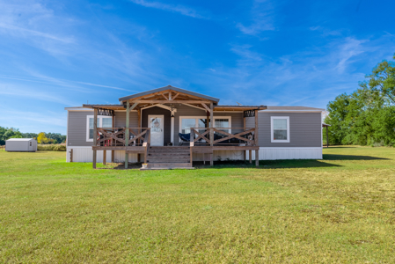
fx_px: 274
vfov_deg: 51.4
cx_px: 198
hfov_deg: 71.5
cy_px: 132
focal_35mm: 25
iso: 400
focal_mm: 25
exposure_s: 1/5000
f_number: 9
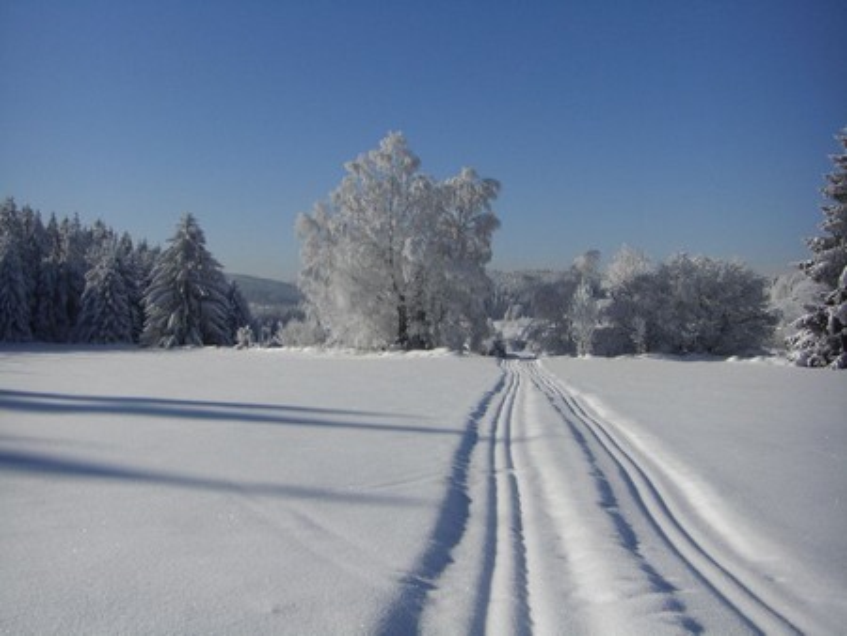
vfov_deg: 37.8
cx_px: 424
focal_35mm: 38
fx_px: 930
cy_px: 318
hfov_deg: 49.0
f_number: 9.2
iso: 50
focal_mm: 6.3
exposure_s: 1/250
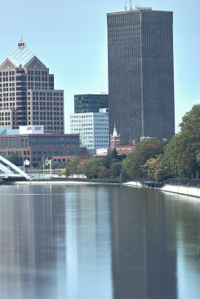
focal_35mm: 218
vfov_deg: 9.4
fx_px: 1815
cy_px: 120
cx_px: -93
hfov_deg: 6.2
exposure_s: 30
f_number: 8
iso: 64
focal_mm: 100
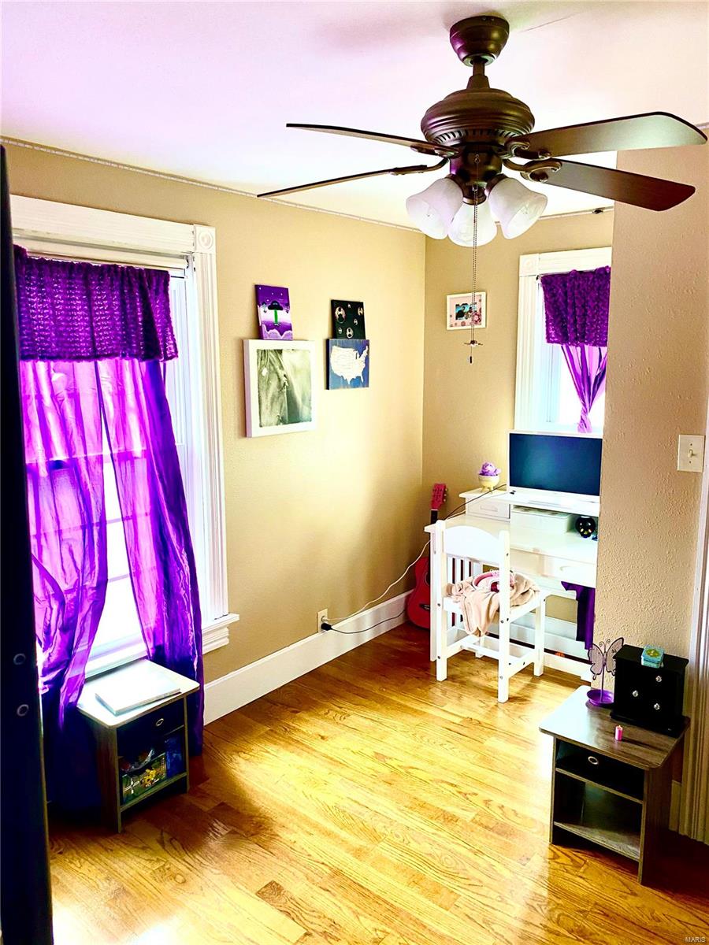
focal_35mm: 26
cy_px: 472
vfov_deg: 67.3
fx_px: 710
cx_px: 354
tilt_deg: -4.8
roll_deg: -0.6
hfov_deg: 53.1
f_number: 1.8
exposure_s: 1/60
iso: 200
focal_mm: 4.25
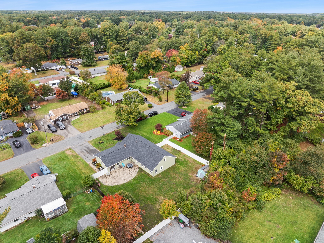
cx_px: 162
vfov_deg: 56.8
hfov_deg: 71.6
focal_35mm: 24
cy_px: 122
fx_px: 225
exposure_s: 1/120
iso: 100
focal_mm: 12.29
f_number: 5
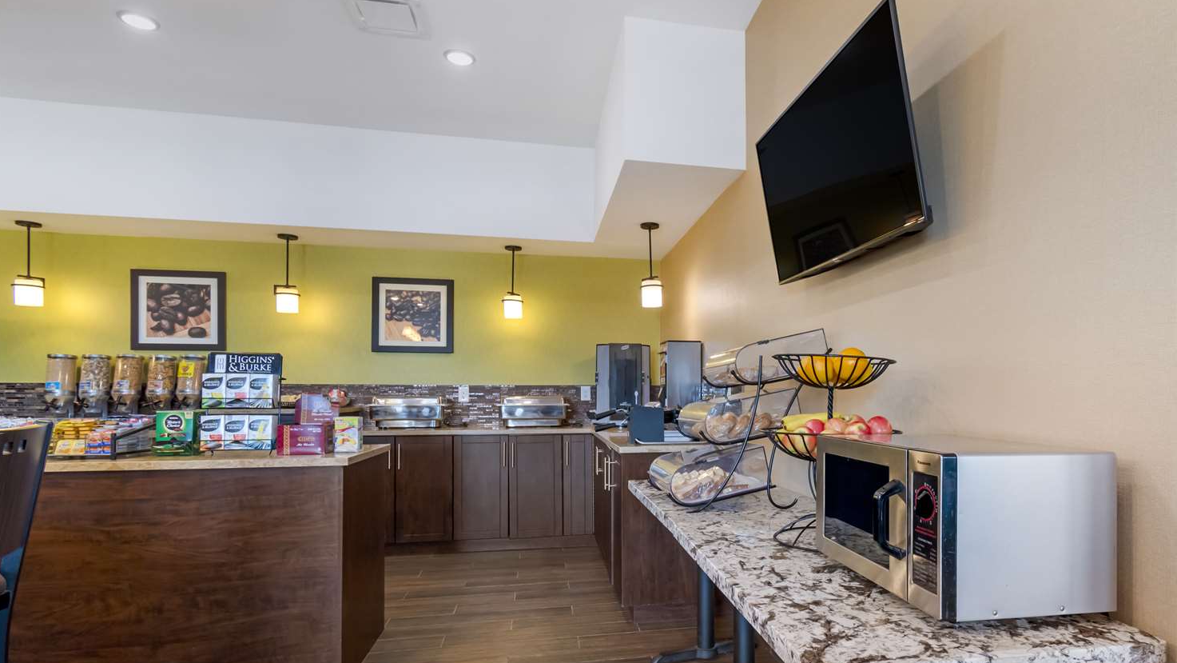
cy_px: 396
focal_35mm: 16
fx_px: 499
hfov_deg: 99.4
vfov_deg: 66.5
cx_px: 581
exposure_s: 1/8
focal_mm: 10
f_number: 8
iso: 400
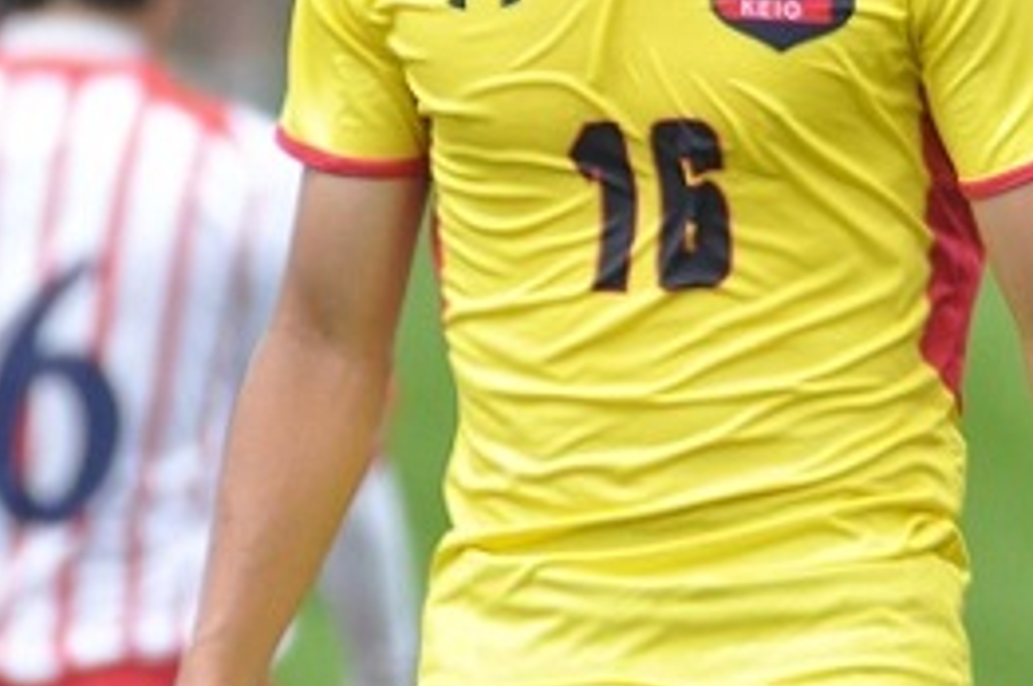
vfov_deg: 0.6
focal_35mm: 2288
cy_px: 148
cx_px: 520
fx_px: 65571
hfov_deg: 0.9
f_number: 6.3
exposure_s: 1/2500
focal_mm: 500
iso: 1250
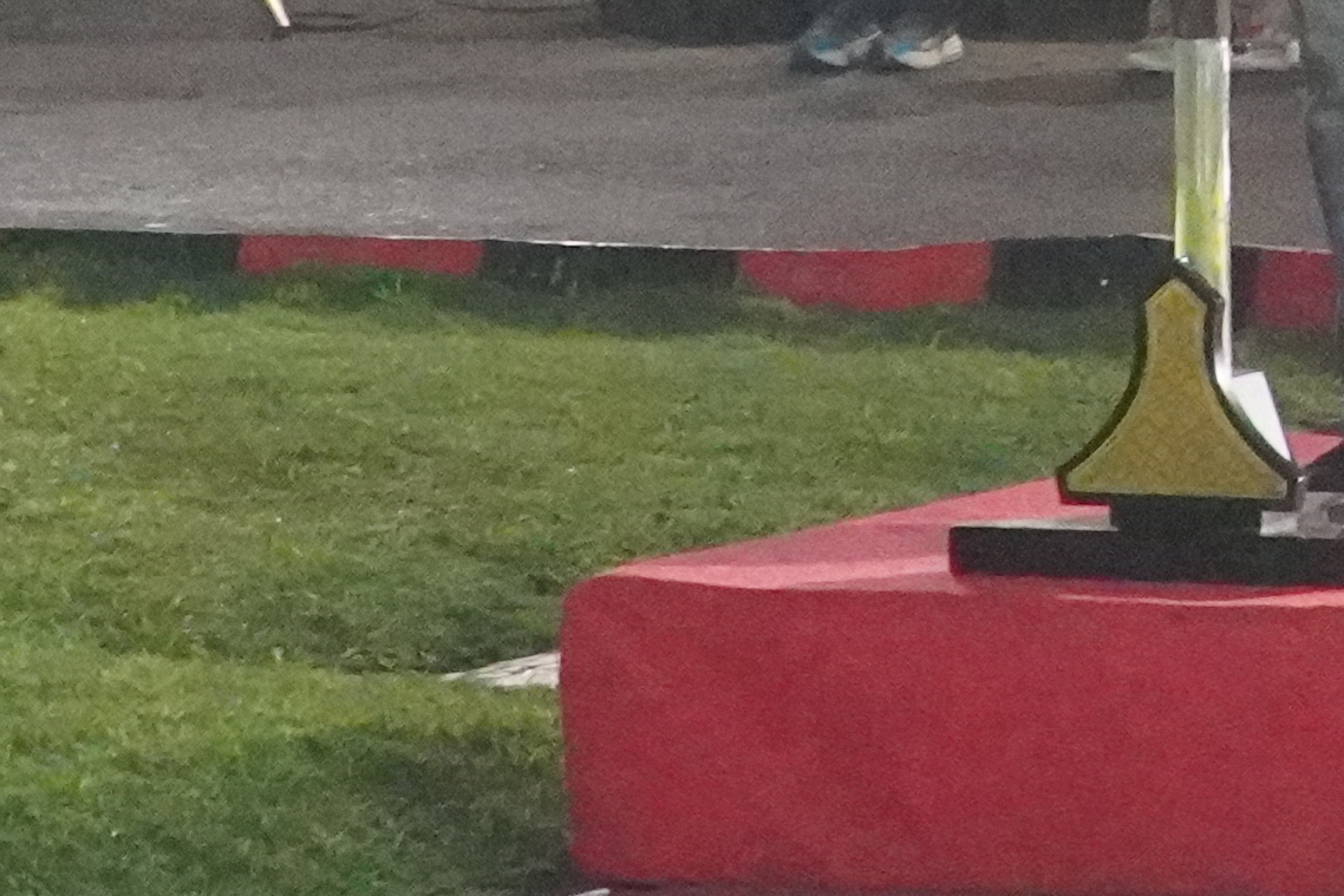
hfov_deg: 7.7
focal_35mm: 253
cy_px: -1221
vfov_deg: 5.3
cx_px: 2855
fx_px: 9446
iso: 12800
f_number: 4
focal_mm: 32
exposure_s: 1/100
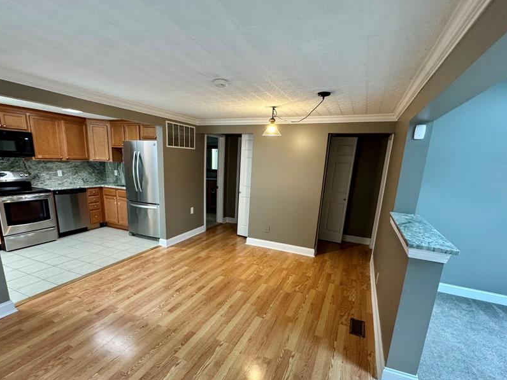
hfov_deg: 87.6
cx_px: 236
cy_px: 229
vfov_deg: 70.8
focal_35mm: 18
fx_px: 264
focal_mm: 2.22
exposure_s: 1/60
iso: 400
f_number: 2.2
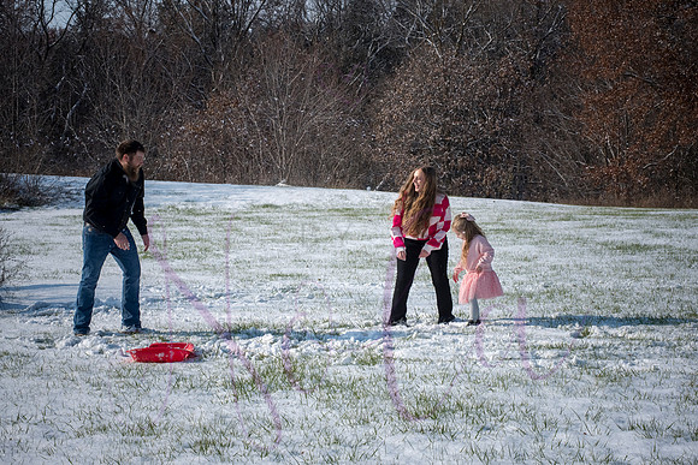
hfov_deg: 25.4
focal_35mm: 80
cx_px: 349
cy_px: 232
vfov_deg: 17.1
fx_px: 1551
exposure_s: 1/1000
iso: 640
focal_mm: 80
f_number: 14
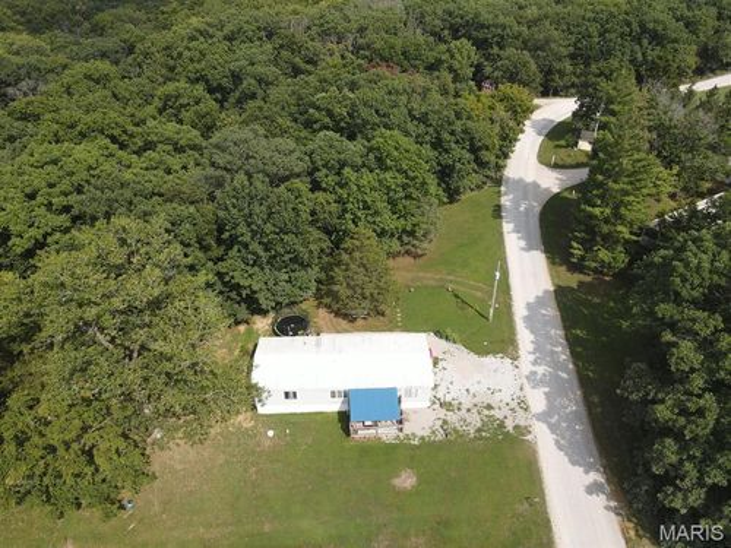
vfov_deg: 56.8
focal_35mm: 24
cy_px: 274
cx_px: 366
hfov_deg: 71.6
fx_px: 507
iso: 100
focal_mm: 4.5
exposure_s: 1/640
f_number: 2.8
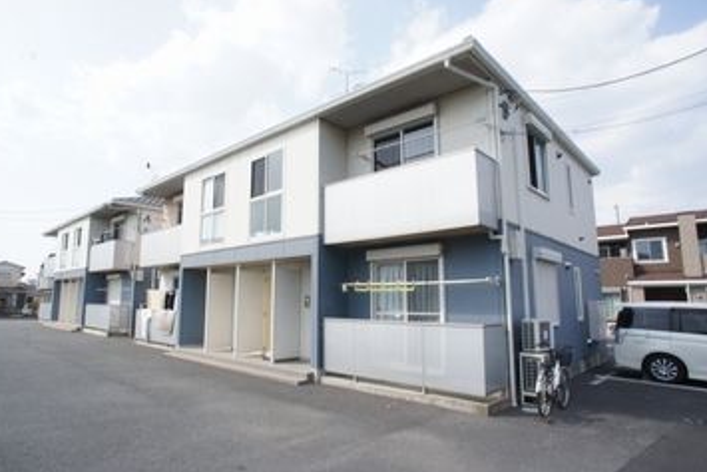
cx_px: 311
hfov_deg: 67.1
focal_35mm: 27
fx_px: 530
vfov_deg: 48.0
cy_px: 245
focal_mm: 16
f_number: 18
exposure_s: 1/40
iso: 200
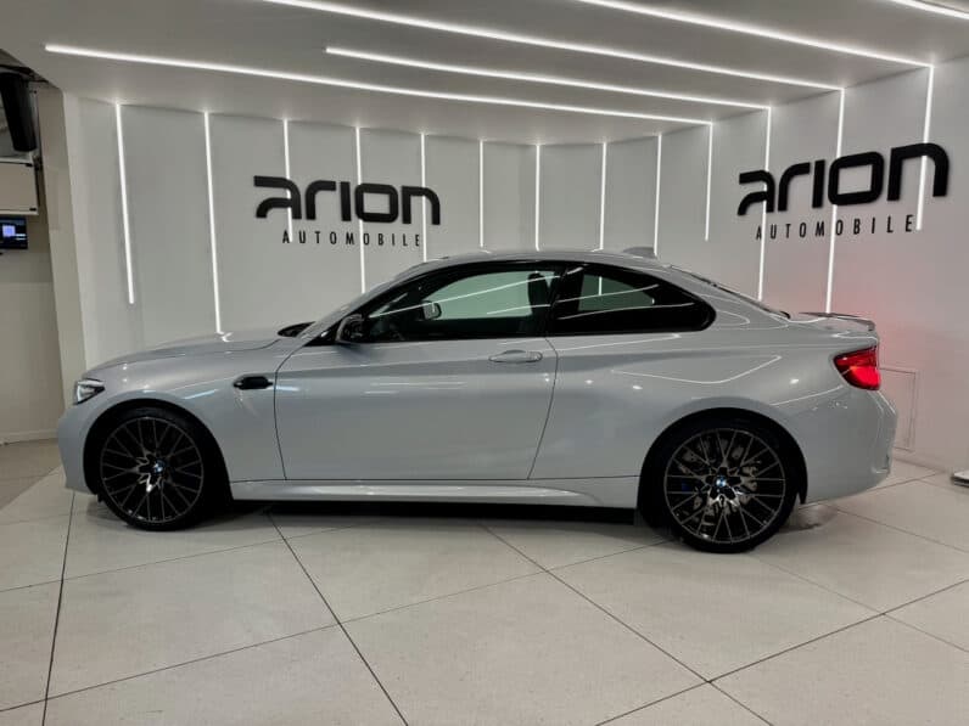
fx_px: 672
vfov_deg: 56.8
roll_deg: +0.5
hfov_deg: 71.6
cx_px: 484
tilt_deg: -7.0
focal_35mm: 24
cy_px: 363
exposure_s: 1/100
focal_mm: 6.76
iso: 100
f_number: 1.78
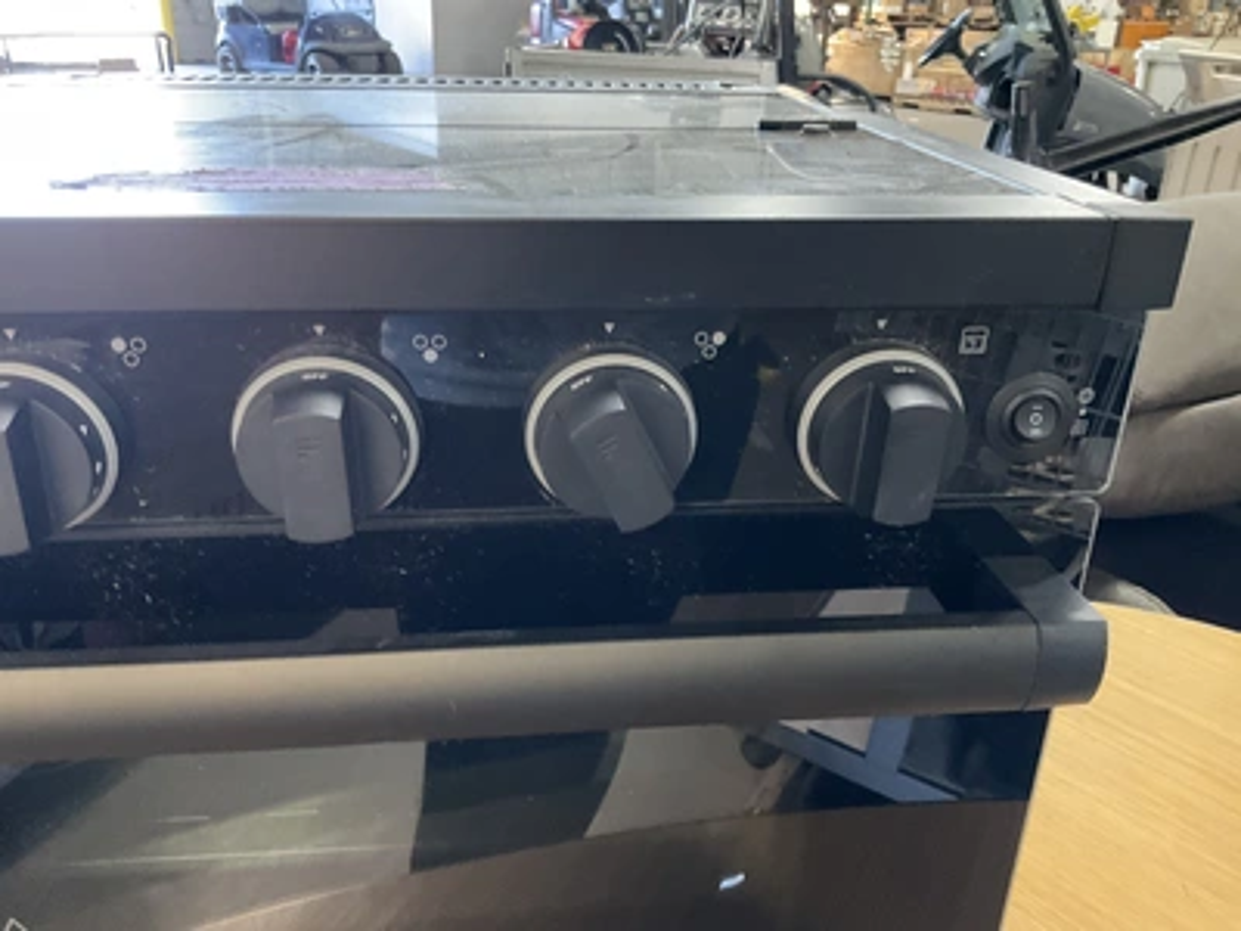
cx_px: 620
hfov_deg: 61.7
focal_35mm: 29
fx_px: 1040
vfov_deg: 48.2
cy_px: 466
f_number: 1.8
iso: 320
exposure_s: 1/30
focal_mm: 3
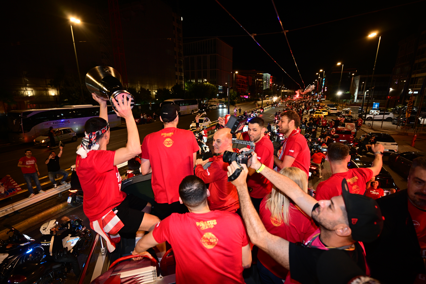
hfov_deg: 93.3
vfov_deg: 70.4
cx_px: 213
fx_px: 201
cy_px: 142
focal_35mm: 17
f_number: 2.8
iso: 800
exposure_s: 1/60
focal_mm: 17
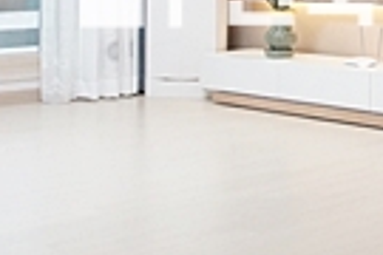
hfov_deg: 19.9
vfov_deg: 13.6
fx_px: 1042
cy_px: -54
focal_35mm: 98
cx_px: 428
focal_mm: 11
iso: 1600
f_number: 7.1
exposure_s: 1/50
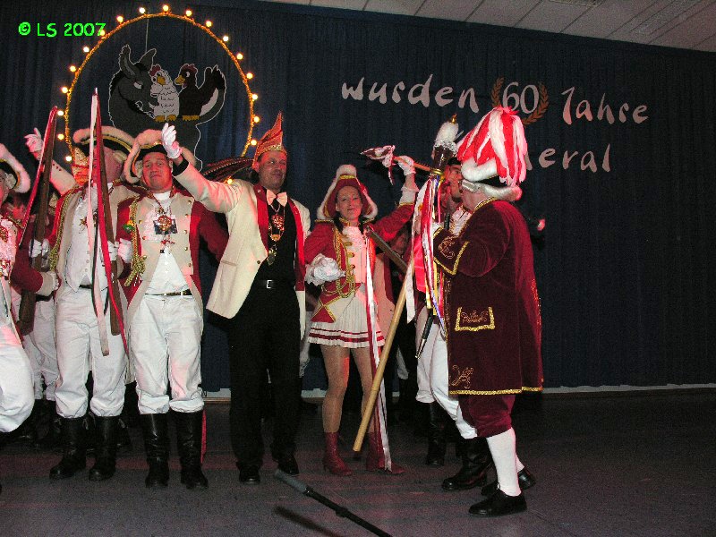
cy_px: 268
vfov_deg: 40.7
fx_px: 724
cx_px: 358
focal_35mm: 35
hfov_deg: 52.6
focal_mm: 8.9
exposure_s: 1/60.1
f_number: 4
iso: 200
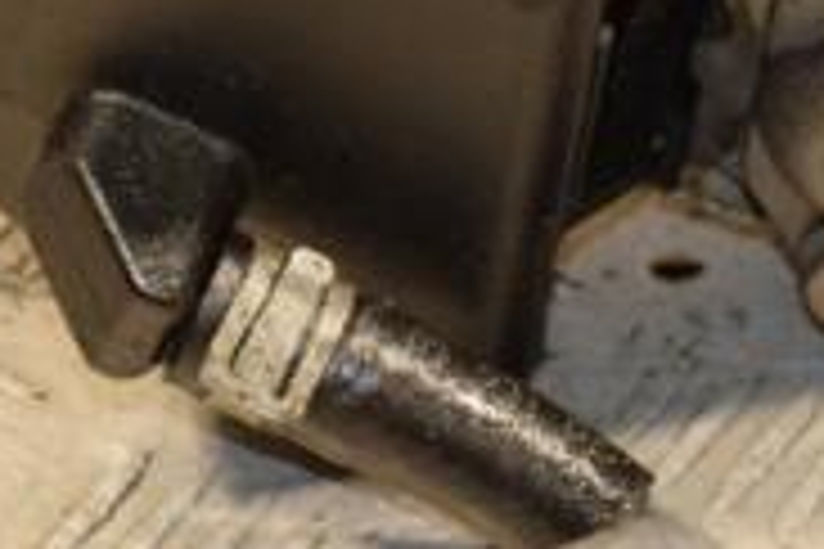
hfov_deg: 4.7
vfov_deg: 3.1
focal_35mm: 442
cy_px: -126
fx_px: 10116
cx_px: 792
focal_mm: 90
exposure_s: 1/100
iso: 800
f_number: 5.6
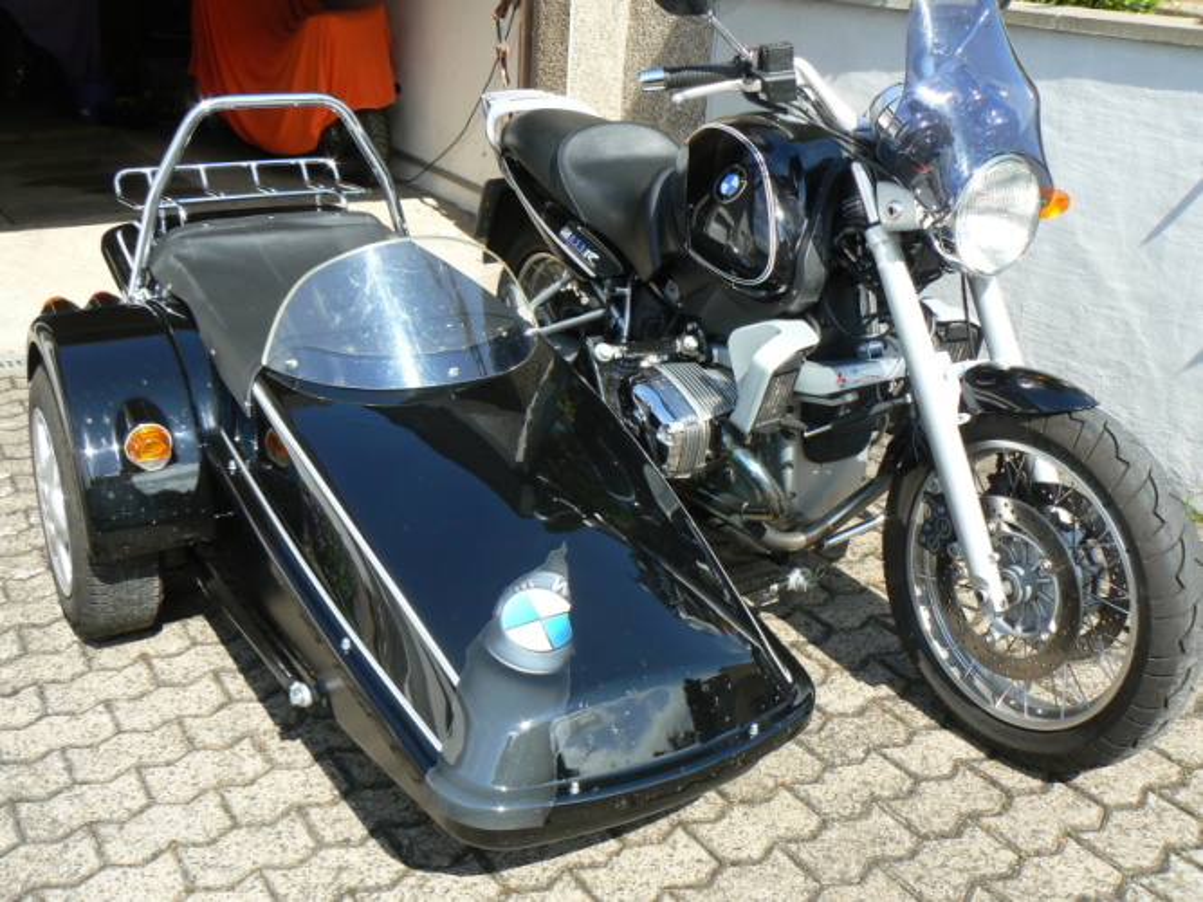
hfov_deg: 51.4
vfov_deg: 39.6
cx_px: 602
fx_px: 1251
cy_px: 451
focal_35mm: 36
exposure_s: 1/200
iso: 80
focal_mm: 6
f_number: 5.6
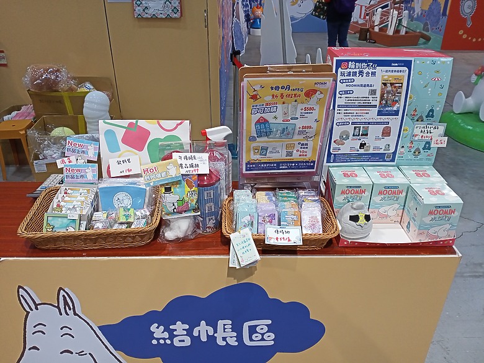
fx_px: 391
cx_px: 242
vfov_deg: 49.7
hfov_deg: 63.4
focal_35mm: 28
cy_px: 182
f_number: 1.8
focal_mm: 4.05
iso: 159
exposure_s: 1/50
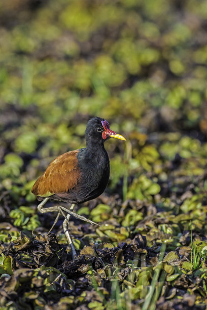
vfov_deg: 4.1
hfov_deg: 2.7
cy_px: 155
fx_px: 4312
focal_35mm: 500
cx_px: 104
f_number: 5.6
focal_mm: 500
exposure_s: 1/400
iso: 400
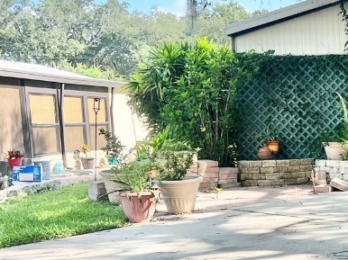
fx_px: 693
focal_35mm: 69
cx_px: 426
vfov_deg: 21.1
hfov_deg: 25.1
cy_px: 201
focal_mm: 5.7
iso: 50
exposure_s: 1/894
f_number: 1.5
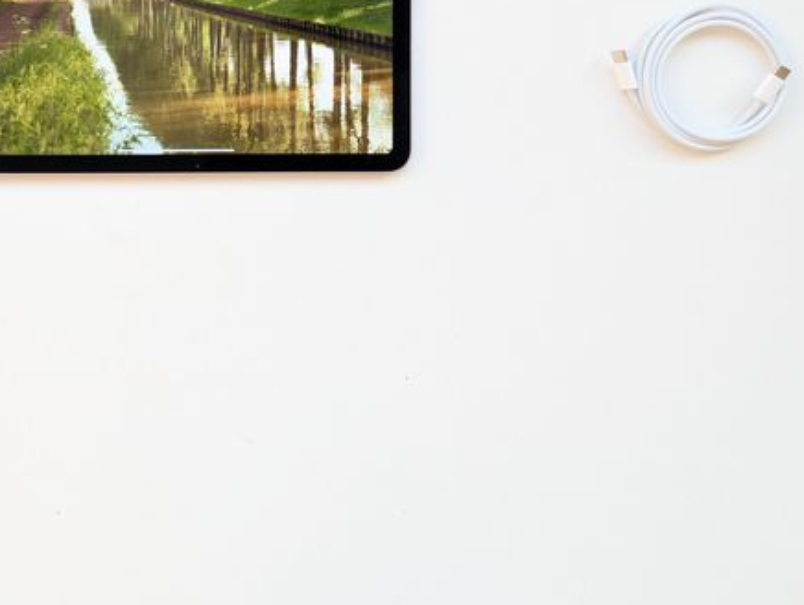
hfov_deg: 42.9
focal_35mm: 44
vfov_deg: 31.4
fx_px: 1023
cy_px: 57
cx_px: 376
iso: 198
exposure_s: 1/250
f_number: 1.68
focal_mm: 6.9
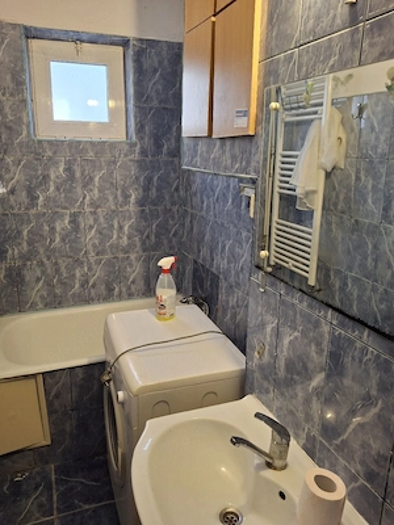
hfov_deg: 54.9
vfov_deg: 69.4
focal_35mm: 25
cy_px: 262
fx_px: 379
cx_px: 197
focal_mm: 4.69
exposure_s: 1/50
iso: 200
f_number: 1.8
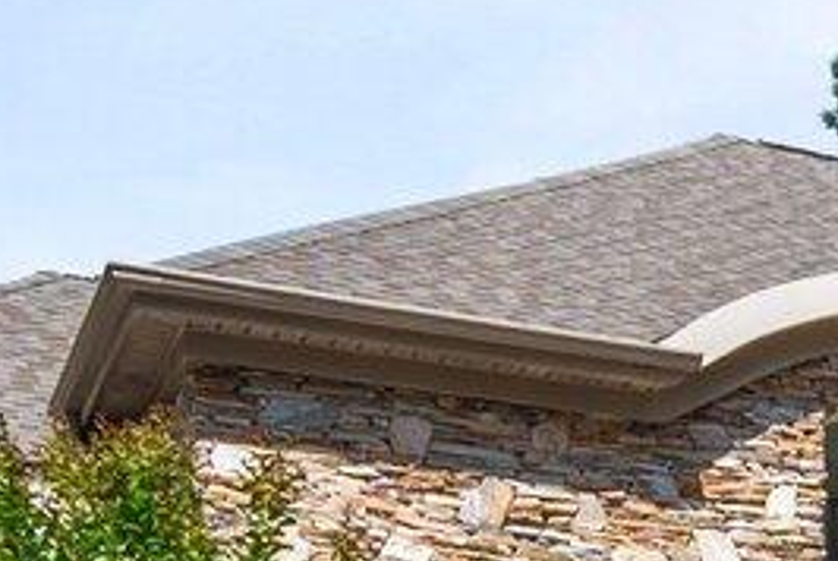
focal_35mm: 123
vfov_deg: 9.9
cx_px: 1443
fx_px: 2866
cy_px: 1325
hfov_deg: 14.8
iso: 200
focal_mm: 16
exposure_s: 1/1000
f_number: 4
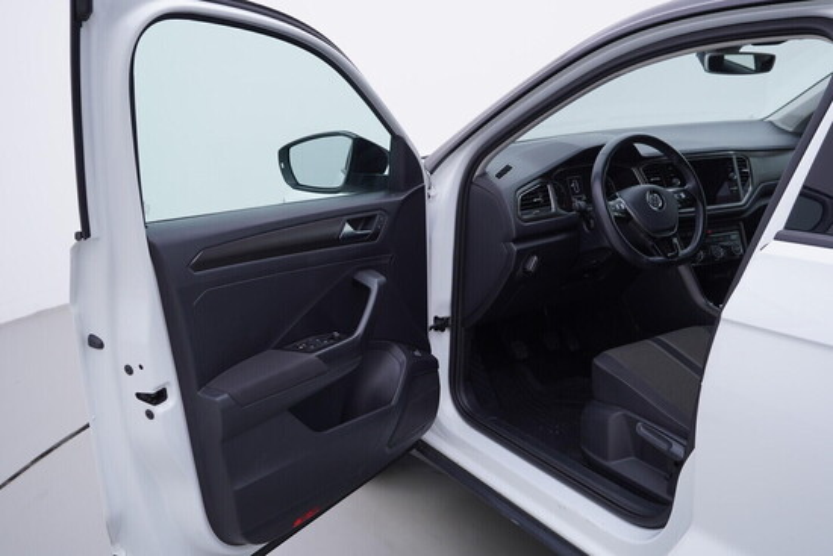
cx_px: 416
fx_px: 833
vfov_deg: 36.9
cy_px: 278
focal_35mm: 36
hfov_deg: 53.1
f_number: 3.5
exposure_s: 1/60
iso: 125
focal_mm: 24
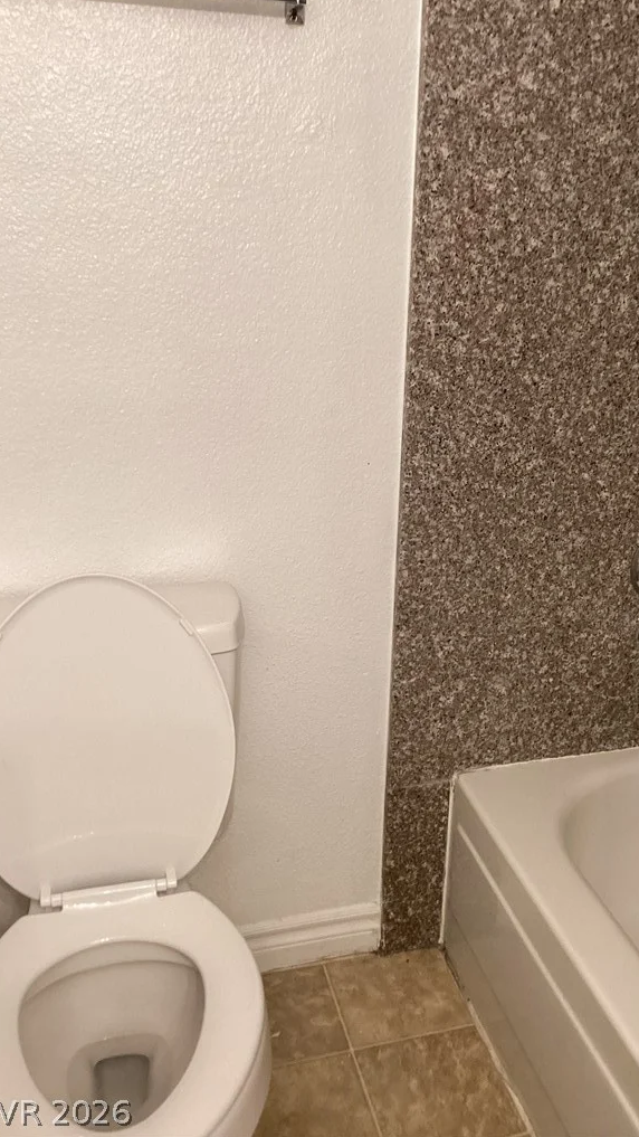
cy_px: 566
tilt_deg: -22.4
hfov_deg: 34.5
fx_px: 1024
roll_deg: -3.6
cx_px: 399
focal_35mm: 34
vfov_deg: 58.0
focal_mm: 3.3
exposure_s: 1/60
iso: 250
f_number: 2.4
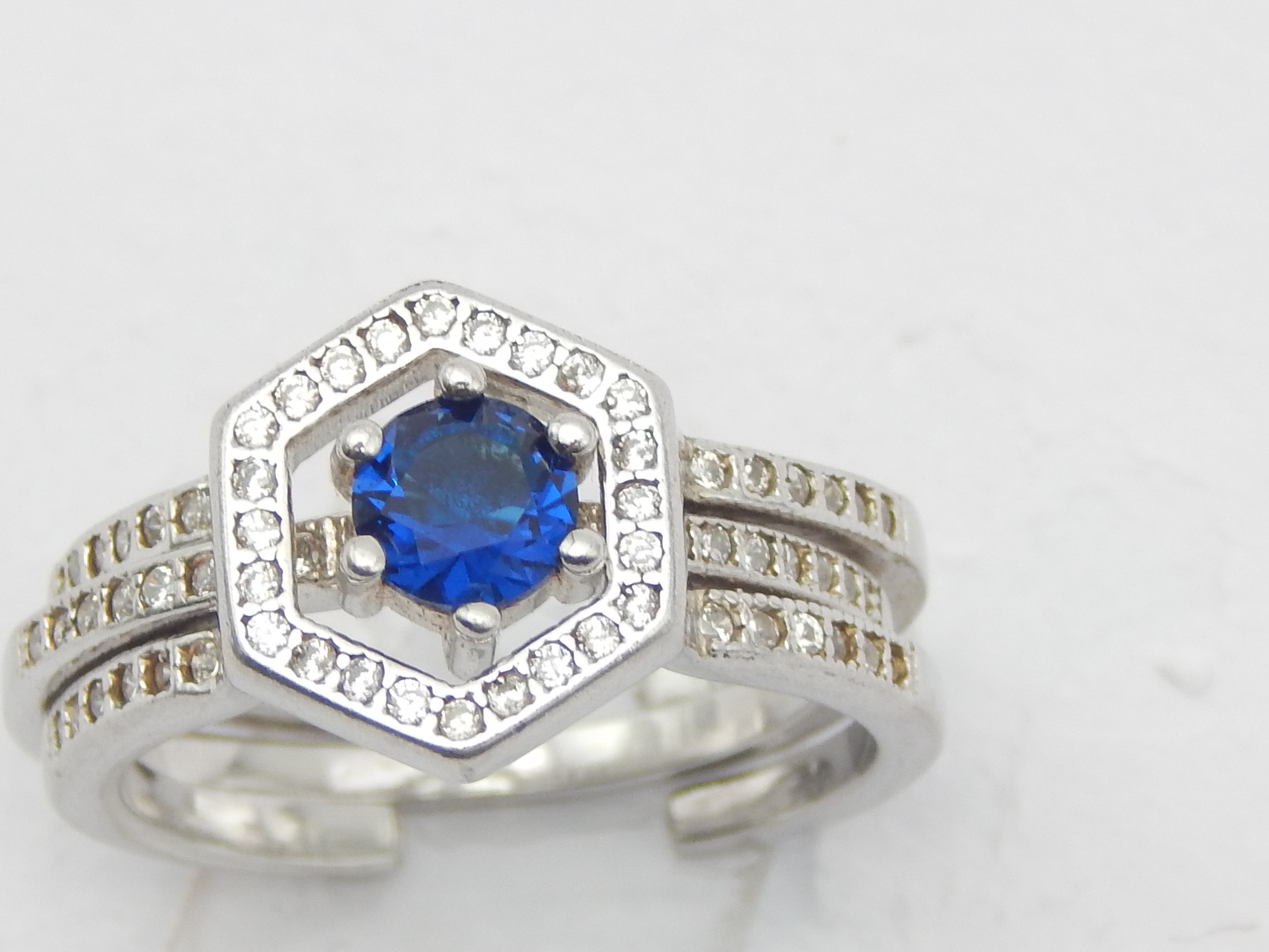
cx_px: 491
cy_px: 669
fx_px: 13271
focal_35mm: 362
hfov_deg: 5.5
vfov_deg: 4.1
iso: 125
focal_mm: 28.7
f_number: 5.1
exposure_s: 1/60
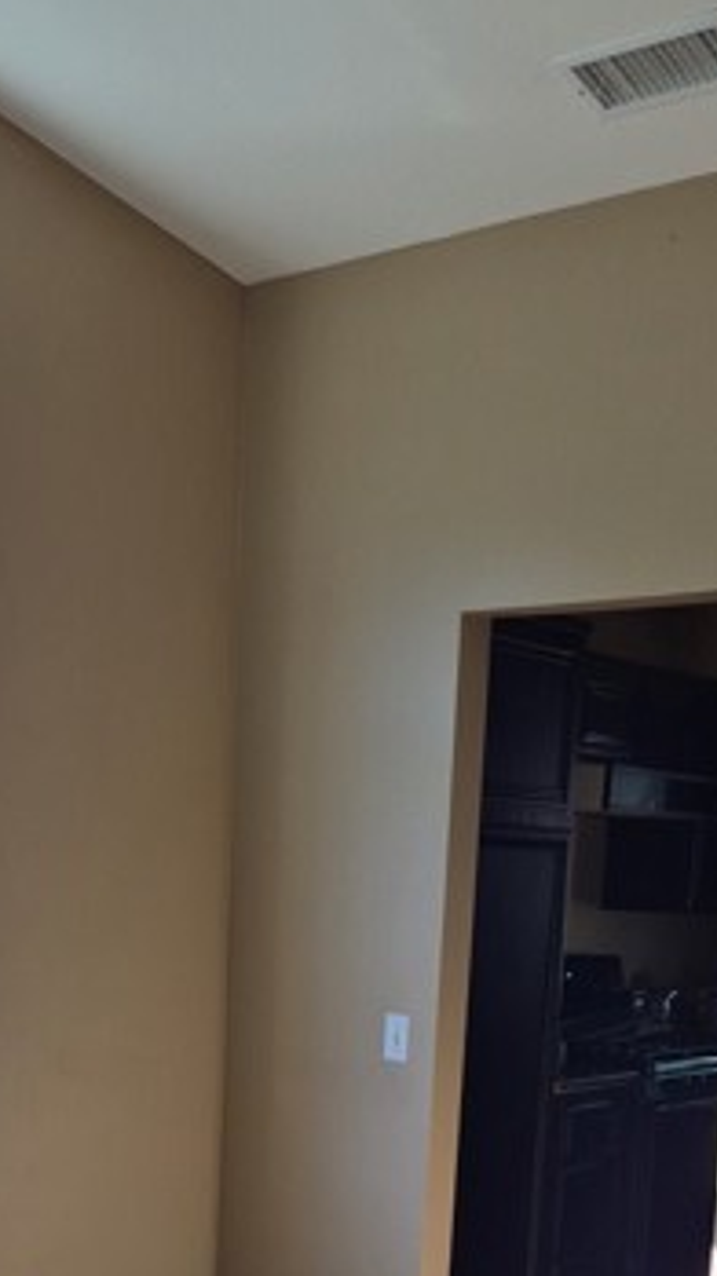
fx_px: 1557
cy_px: 1133
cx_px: 333
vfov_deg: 41.3
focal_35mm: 46
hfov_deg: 25.9
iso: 50
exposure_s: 1/359
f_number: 1.8
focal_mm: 5.4
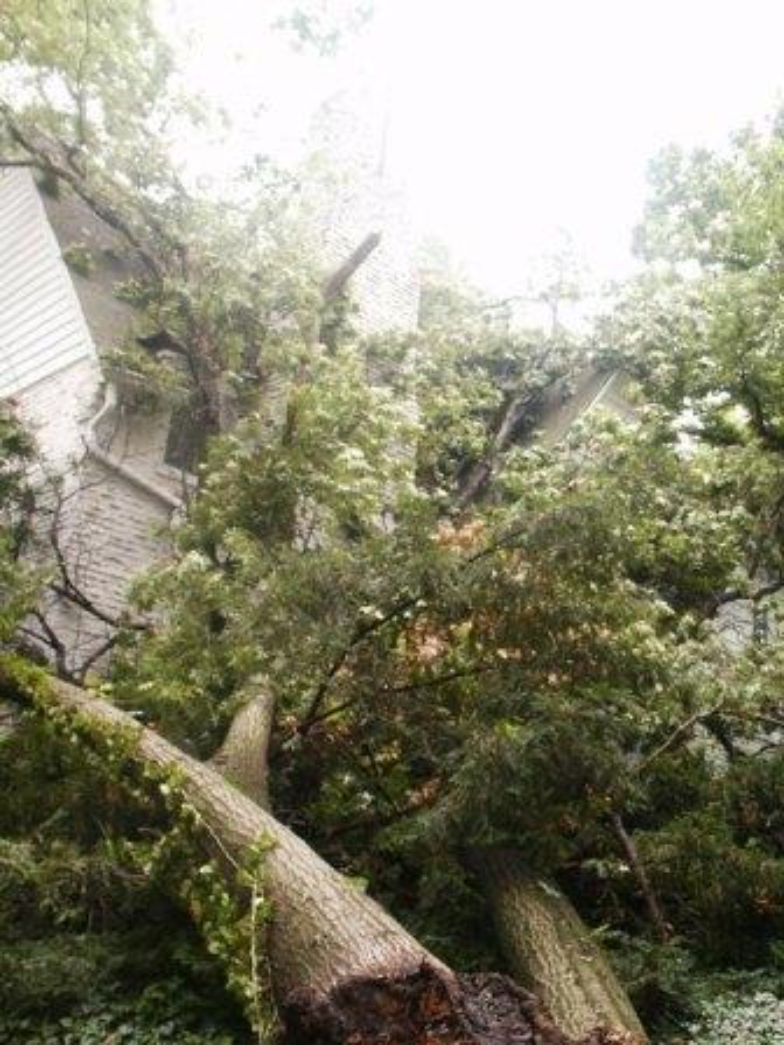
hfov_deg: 40.7
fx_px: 1057
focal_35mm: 35
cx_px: 392
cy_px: 522
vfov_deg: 52.6
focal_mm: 7.18
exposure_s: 1/500
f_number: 3
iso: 200
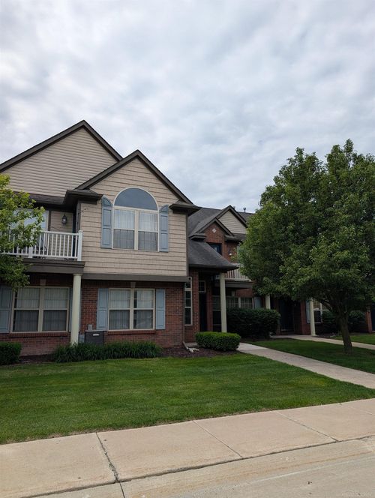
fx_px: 346
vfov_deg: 71.5
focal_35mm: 24
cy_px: 249
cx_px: 188
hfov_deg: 56.9
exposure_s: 1/1645
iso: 20
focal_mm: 6.9
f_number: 1.68
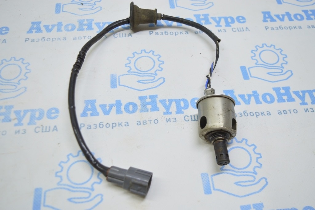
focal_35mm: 36
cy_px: 105
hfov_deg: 53.2
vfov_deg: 36.8
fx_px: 315
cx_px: 158
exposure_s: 1/60
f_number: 4
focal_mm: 24
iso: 400
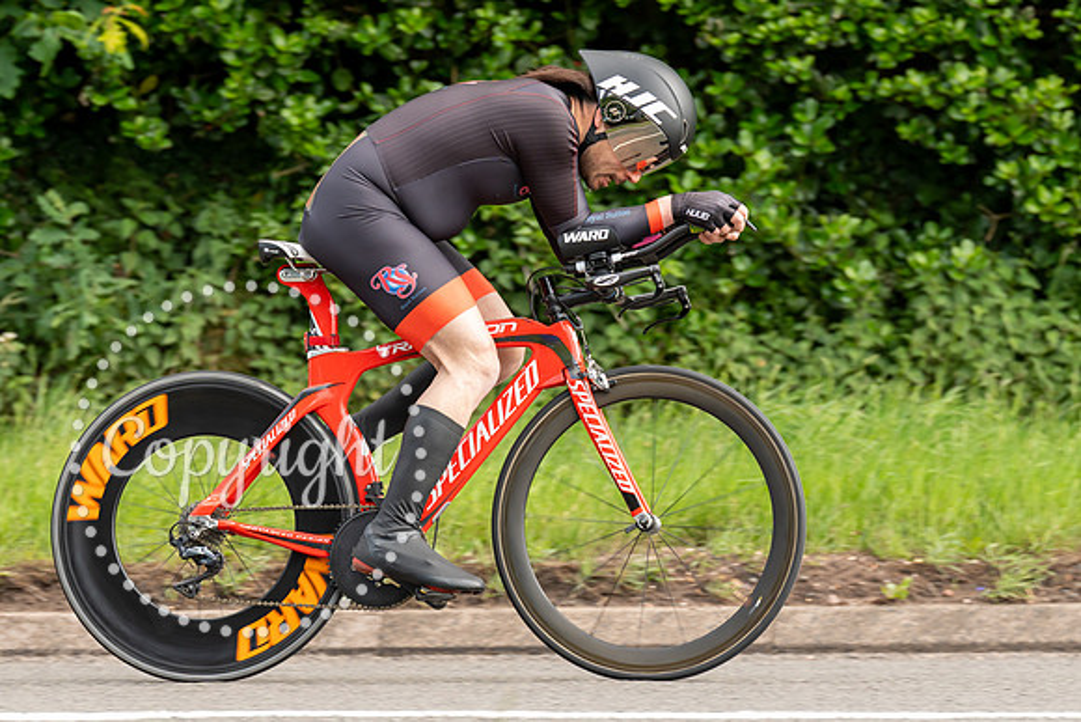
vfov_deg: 4.6
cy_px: 202
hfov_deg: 6.9
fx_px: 8954
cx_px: 302
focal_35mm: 298
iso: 800
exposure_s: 1/1000
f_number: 4
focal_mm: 200
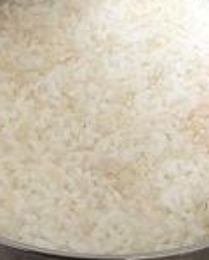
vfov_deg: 18.9
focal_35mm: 101
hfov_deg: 15.3
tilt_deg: -46.7
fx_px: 778
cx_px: 108
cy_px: 76
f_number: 2.2
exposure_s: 1/15
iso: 320
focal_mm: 4.15
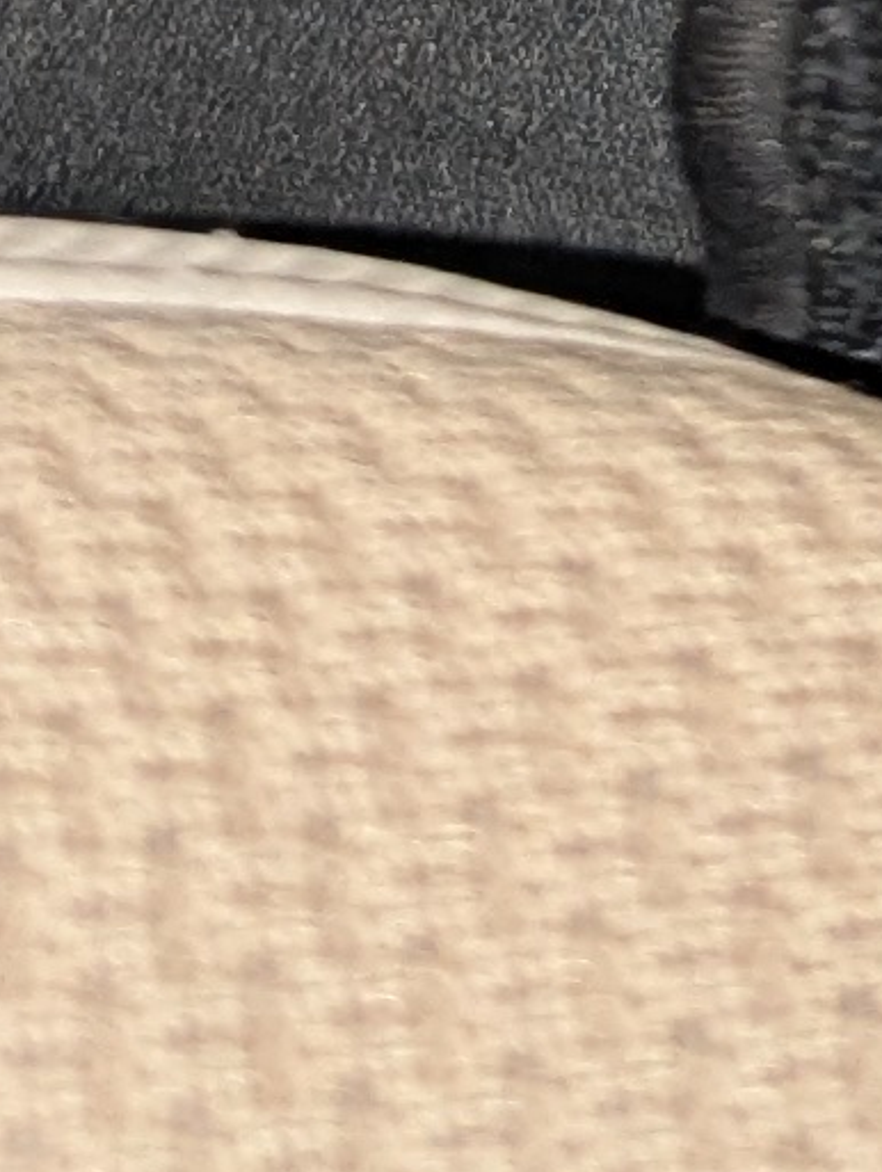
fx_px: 6475
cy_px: -1869
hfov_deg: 7.7
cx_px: 1133
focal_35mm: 191
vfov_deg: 9.1
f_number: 1.85
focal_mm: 6.81
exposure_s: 1/120
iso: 392
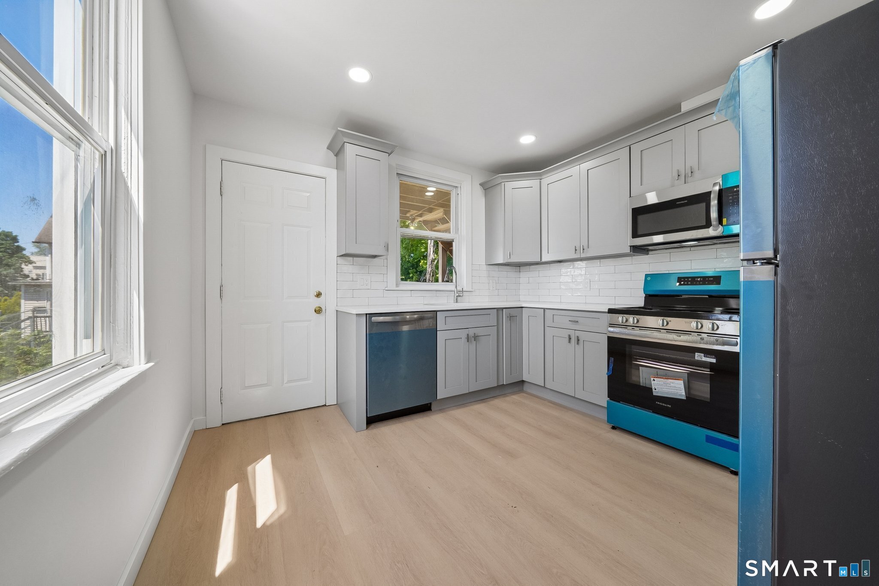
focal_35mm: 12
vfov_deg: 90.0
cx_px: 440
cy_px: 293
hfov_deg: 112.6
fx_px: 293
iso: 400
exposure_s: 1/30
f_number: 11
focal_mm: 12
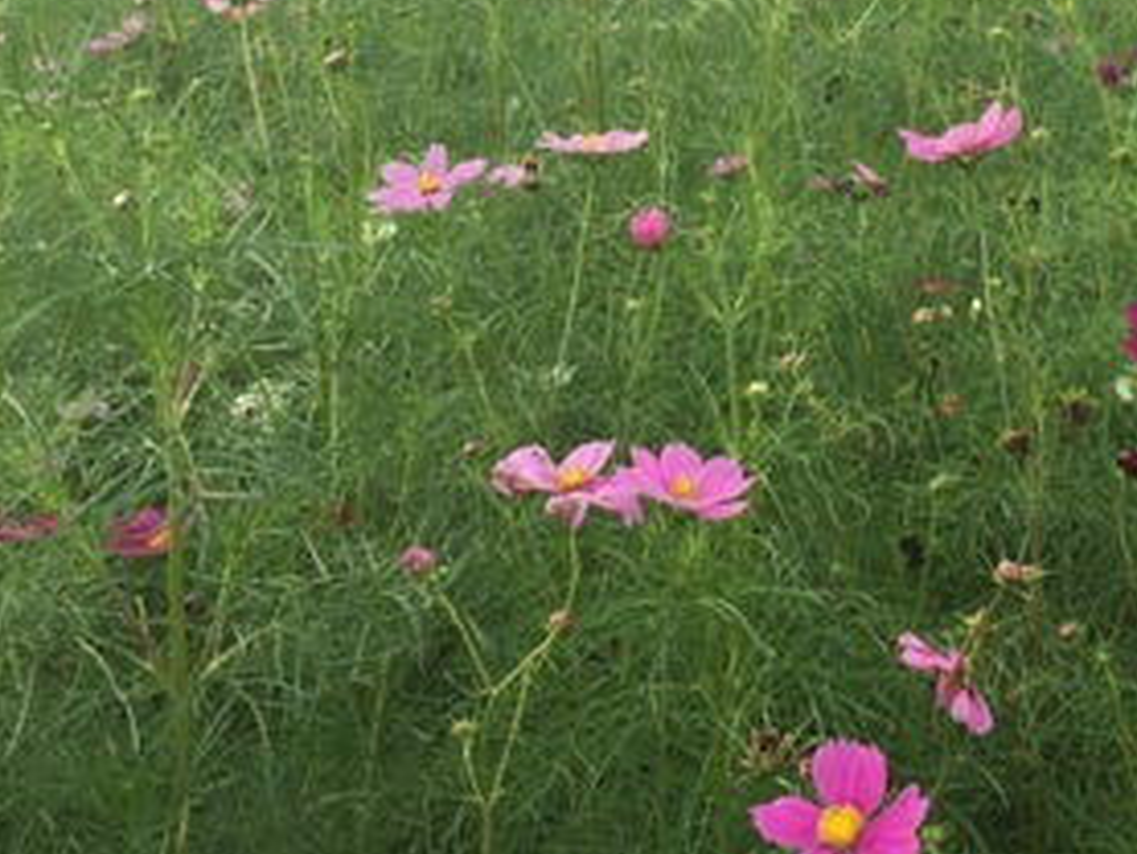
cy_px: 33
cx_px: 780
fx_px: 2202
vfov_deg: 21.3
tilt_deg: -5.5
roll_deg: +0.5
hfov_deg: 28.7
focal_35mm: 67
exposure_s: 1/494
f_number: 2.2
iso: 32
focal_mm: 4.15
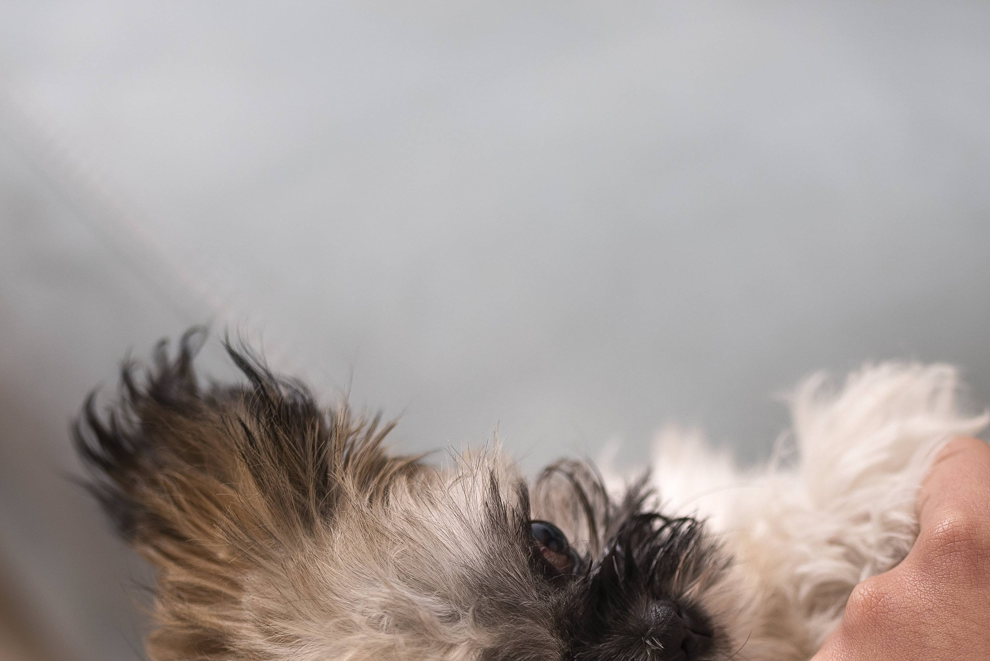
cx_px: 692
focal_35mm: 74
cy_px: 683
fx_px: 2036
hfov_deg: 27.1
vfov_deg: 17.9
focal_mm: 35
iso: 100
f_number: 2.8
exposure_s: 1/80
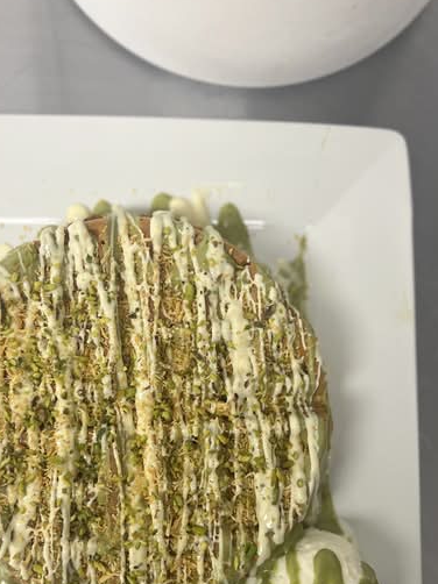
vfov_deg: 47.8
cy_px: 410
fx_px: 642
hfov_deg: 37.5
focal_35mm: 38
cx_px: 176
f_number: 1.5
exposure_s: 1/120
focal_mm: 5.7
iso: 100
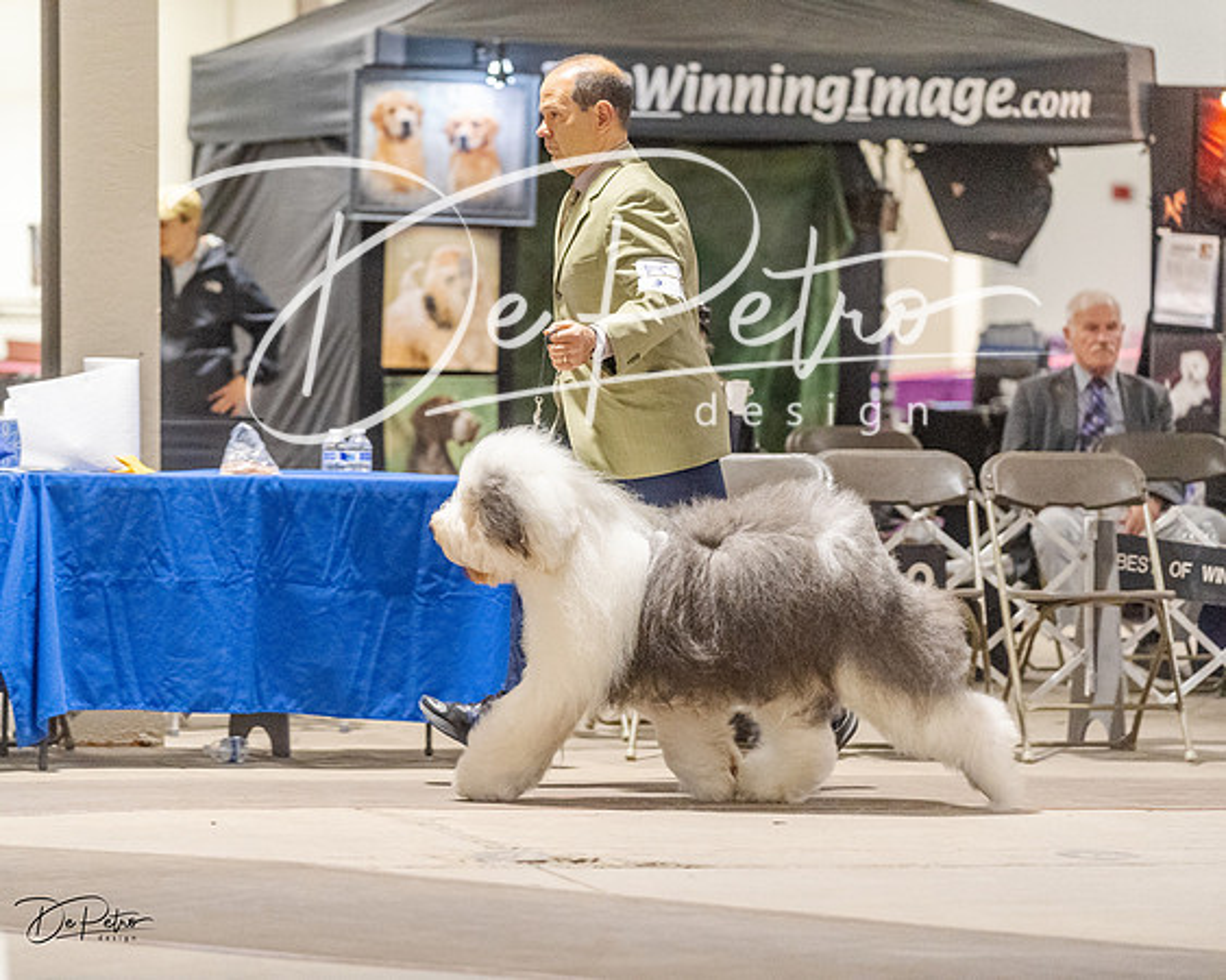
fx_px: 5556
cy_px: 490
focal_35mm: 153
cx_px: 531
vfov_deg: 10.1
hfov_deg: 12.6
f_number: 3.2
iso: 6400
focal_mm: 136
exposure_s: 1/400
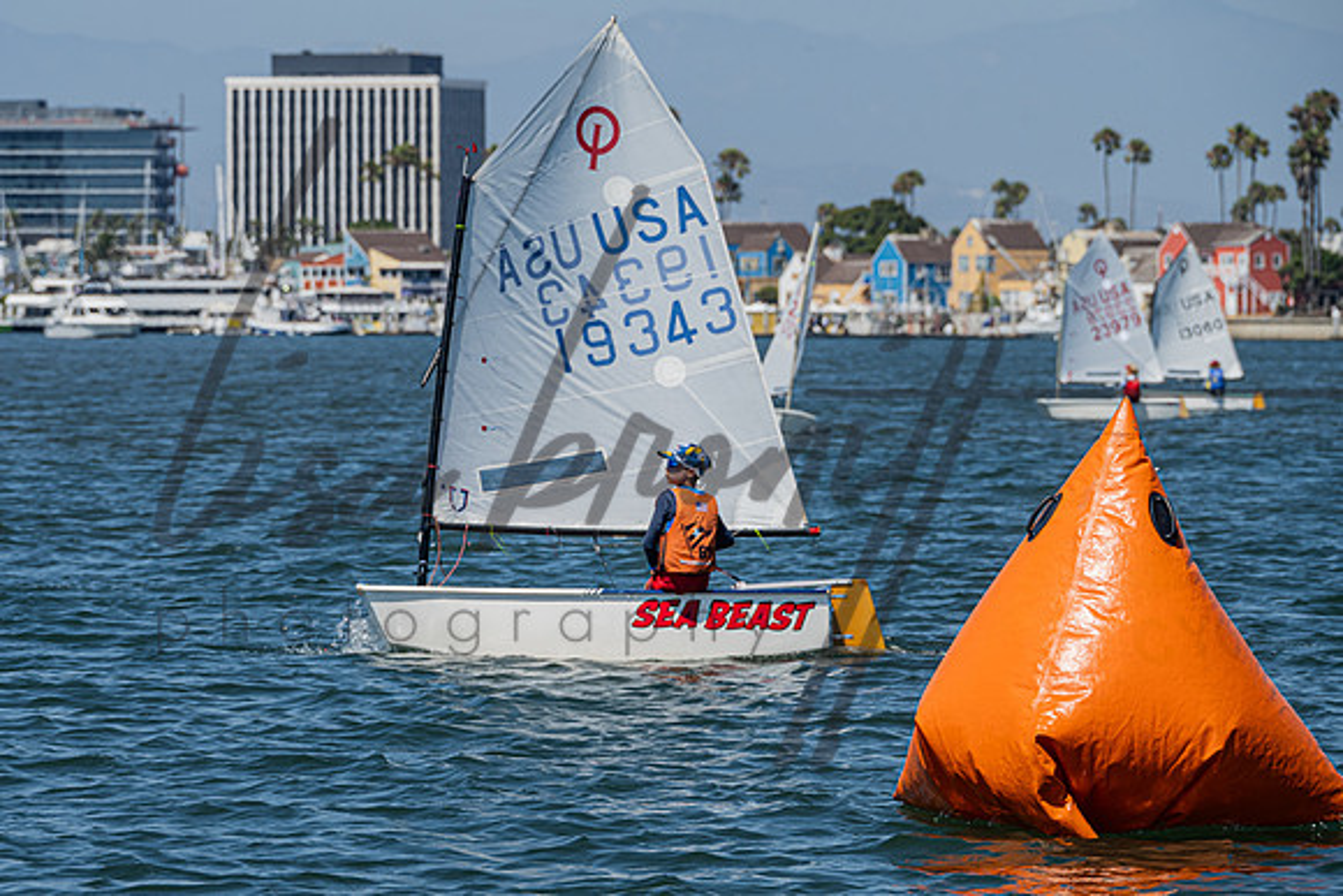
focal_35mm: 244
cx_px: 574
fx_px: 9112
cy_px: 457
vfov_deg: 5.6
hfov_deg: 8.4
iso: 250
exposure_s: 1/1000
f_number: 7.6
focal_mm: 185
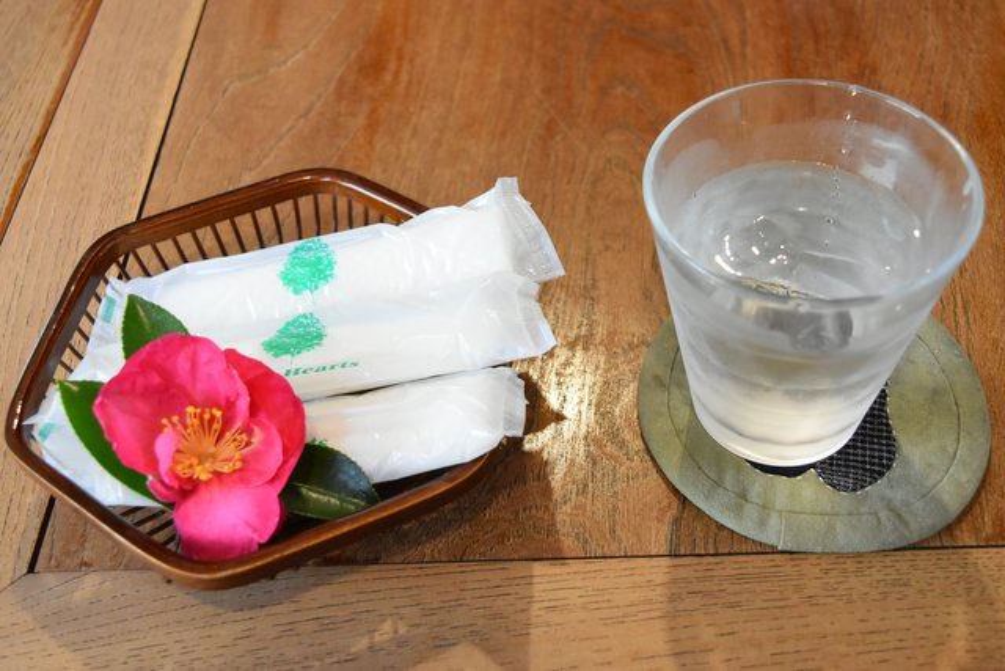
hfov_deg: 51.3
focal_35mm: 38
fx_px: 1047
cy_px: 336
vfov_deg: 35.5
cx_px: 502
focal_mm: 25
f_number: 4
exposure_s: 1/60
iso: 3200
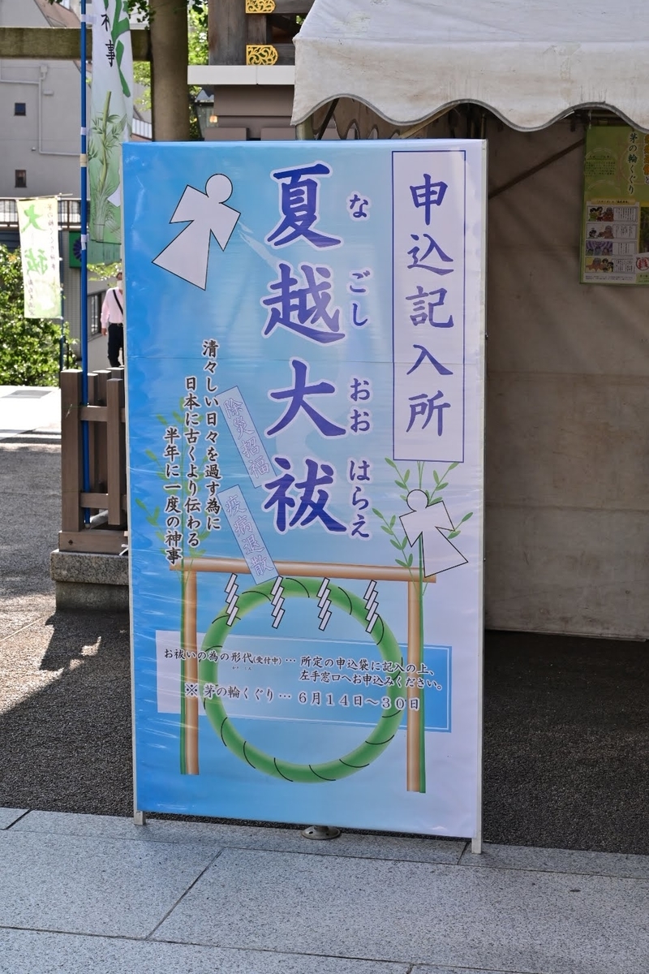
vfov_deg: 31.4
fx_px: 1731
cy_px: 487
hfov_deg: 21.2
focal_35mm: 64
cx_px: 324
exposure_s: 1/125
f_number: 11
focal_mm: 64
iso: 400
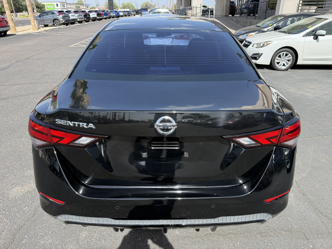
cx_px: 166
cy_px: 124
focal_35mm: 24
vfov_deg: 56.8
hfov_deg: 71.6
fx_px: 230
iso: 100
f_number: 1.78
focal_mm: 6.76
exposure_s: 1/1727
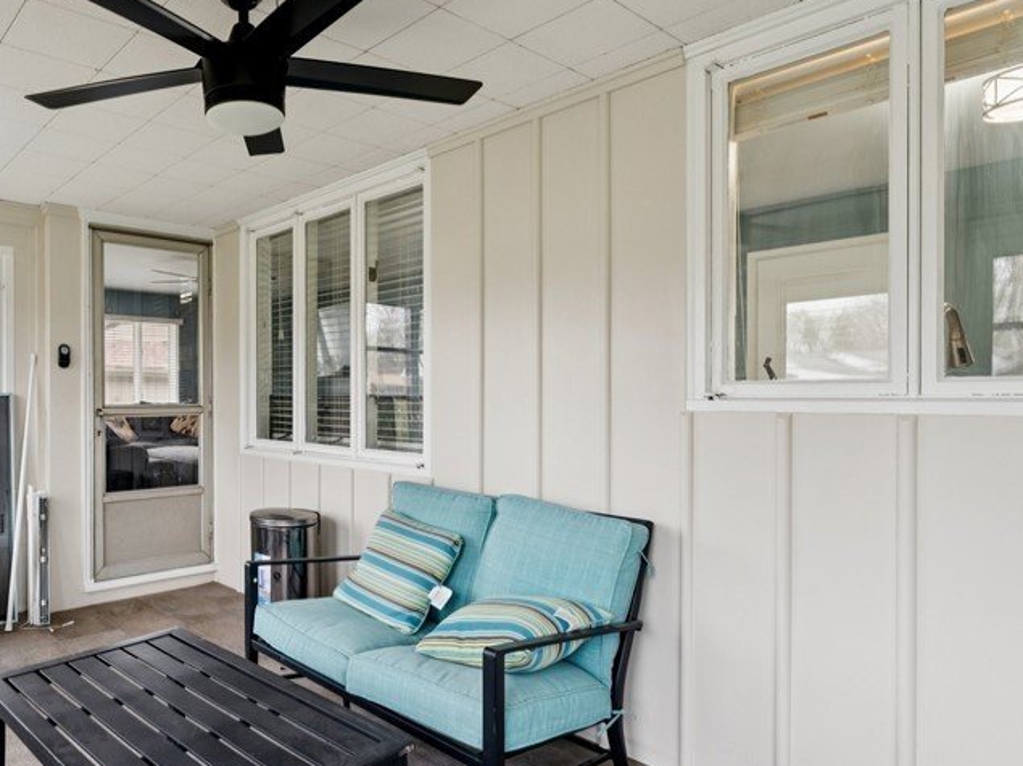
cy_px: 419
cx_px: 321
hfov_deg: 71.2
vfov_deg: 58.8
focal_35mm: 23
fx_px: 680
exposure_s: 1/13
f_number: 8
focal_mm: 14
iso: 200
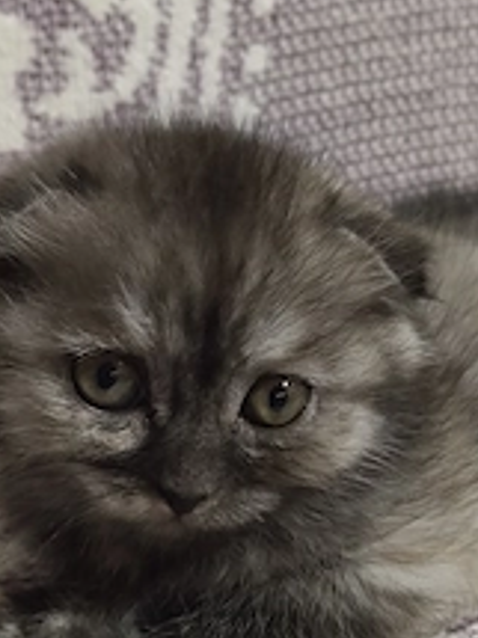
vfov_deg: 35.2
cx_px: 261
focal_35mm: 54
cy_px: 427
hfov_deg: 27.0
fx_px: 995
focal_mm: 4.22
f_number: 1.8
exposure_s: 1/20
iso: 1000
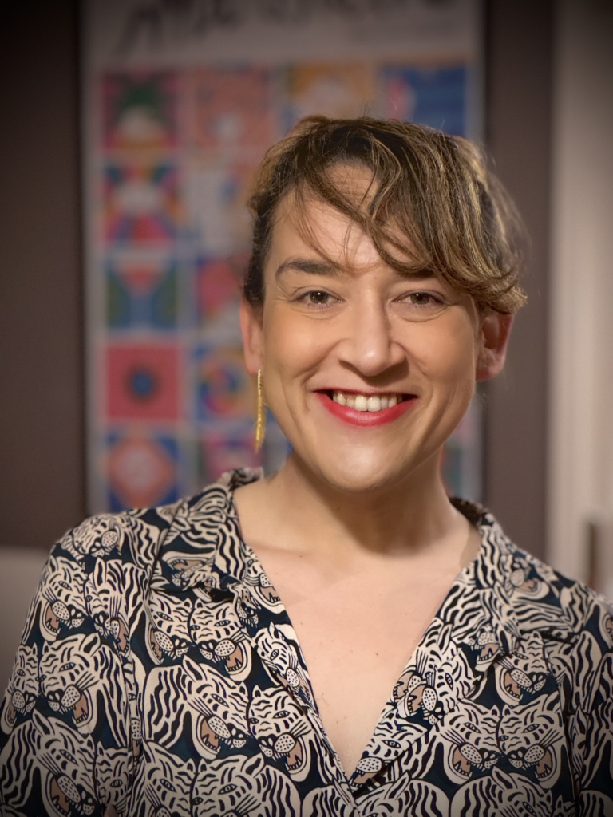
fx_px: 1818
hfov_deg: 19.1
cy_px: 408
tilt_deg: -4.5
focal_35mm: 77
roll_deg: -0.2
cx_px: 306
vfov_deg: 25.3
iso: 1000
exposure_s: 1/33
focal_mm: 9
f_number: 2.8
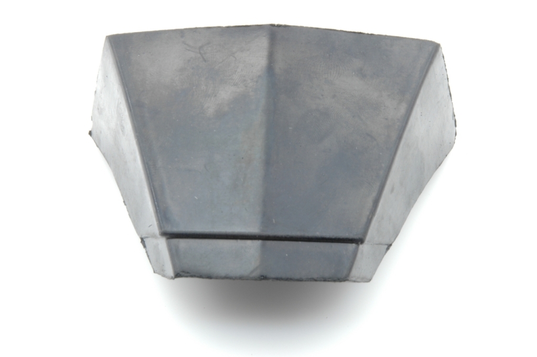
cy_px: 178
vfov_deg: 13.0
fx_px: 1564
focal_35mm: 105
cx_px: 268
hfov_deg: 19.5
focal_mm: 70
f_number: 29
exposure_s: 2
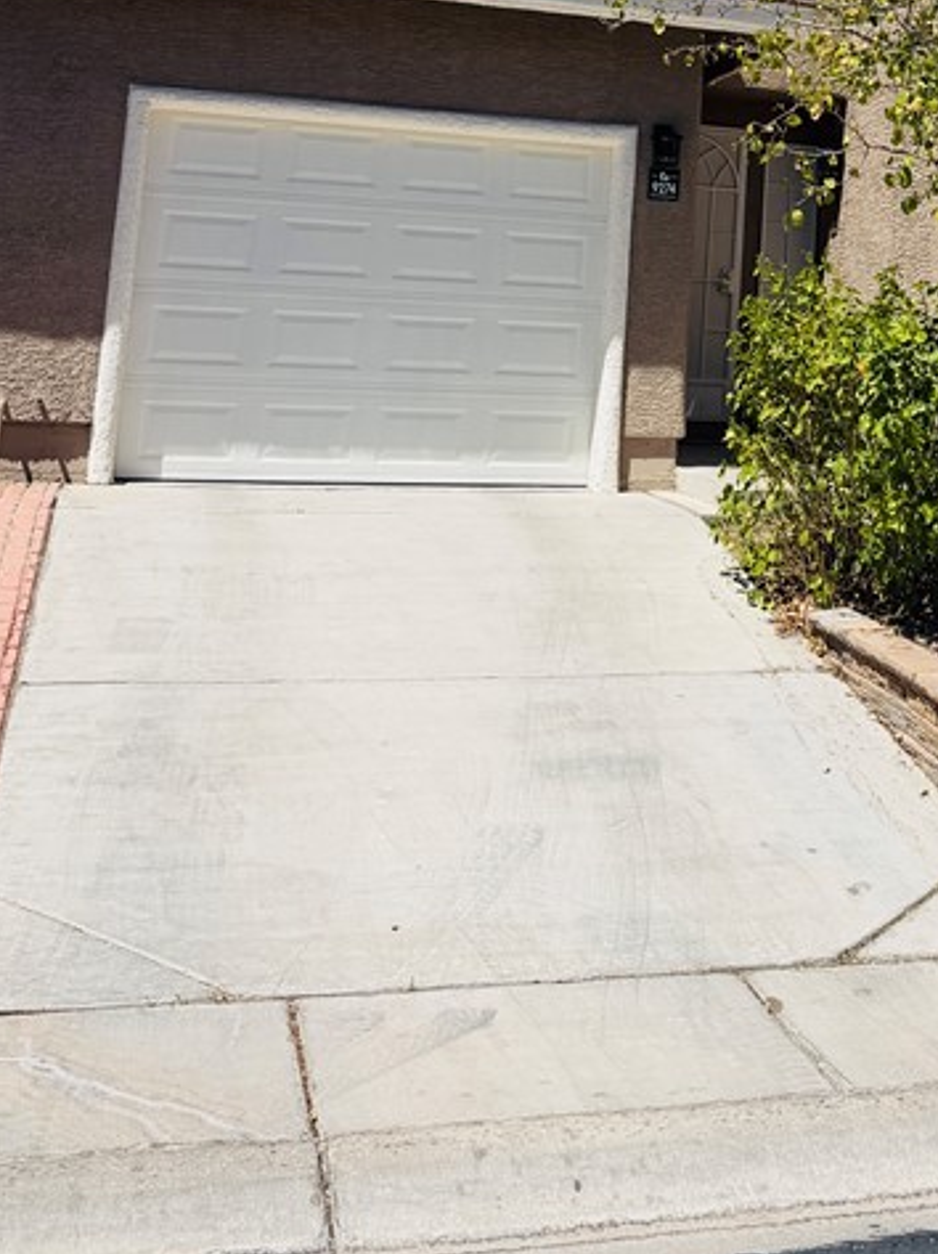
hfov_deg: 27.1
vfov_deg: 34.5
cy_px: 93
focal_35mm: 52
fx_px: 1881
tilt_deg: +7.3
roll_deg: -3.0
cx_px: 837
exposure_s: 1/6711
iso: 80
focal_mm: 6.76
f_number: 1.78
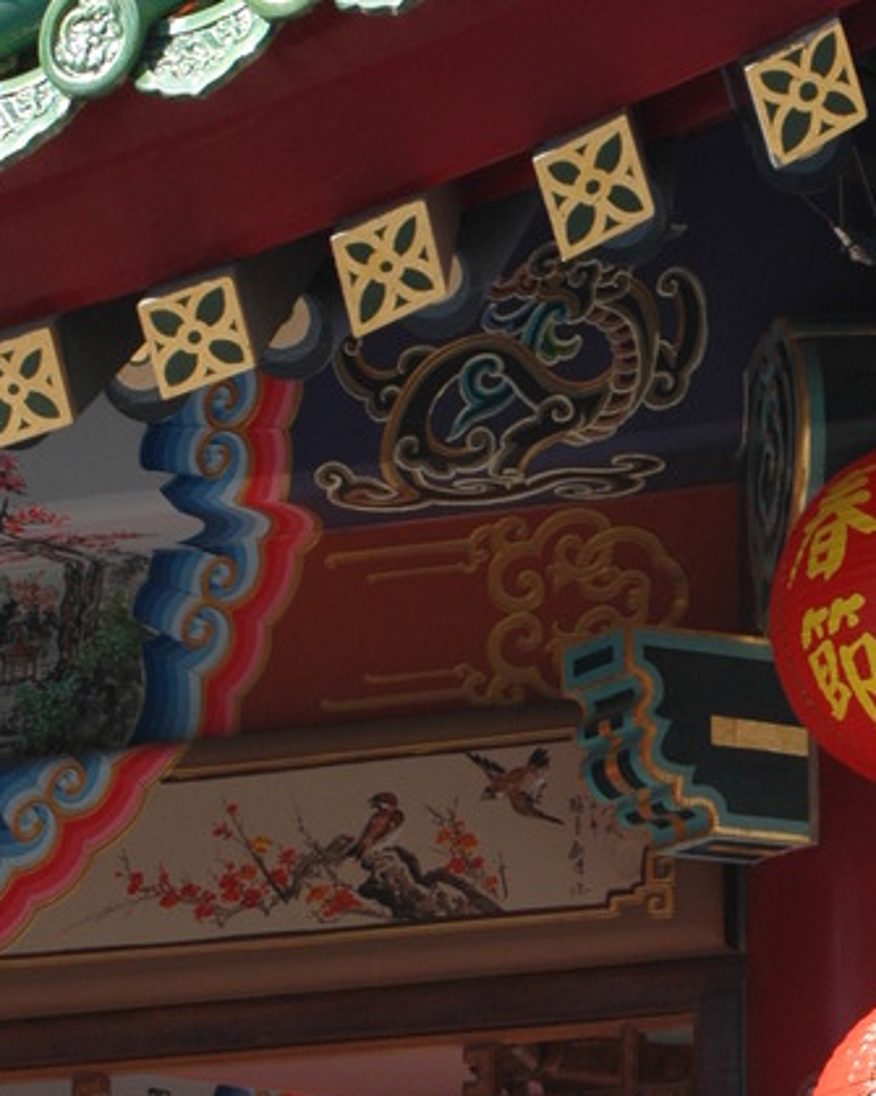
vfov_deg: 7.7
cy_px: 565
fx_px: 8105
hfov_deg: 6.2
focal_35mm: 250
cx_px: 719
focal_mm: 62
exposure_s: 1/200
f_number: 7.1
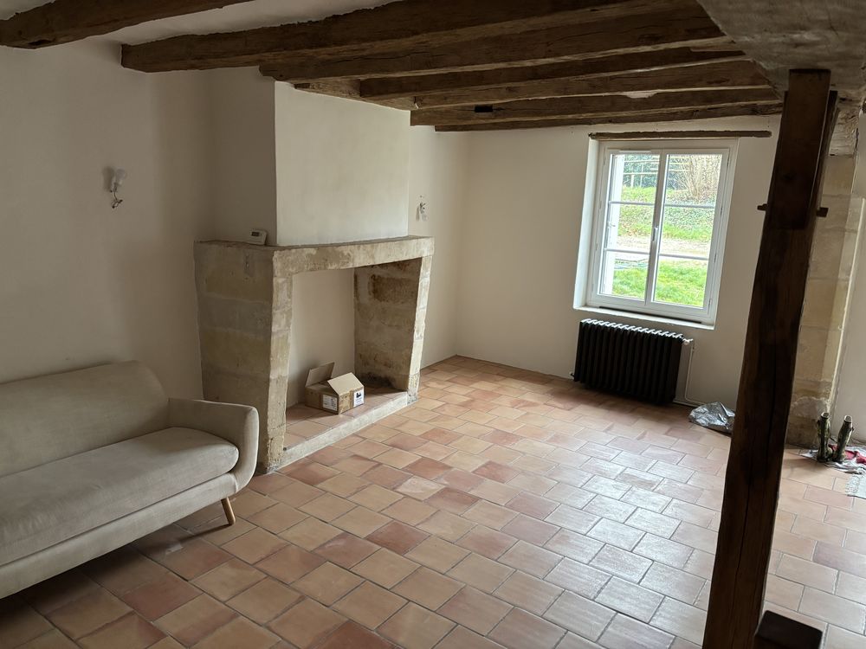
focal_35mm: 26
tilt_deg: -12.5
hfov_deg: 67.3
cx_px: 433
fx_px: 650
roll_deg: -2.4
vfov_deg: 53.1
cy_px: 324
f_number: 1.6
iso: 500
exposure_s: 1/60
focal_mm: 5.96
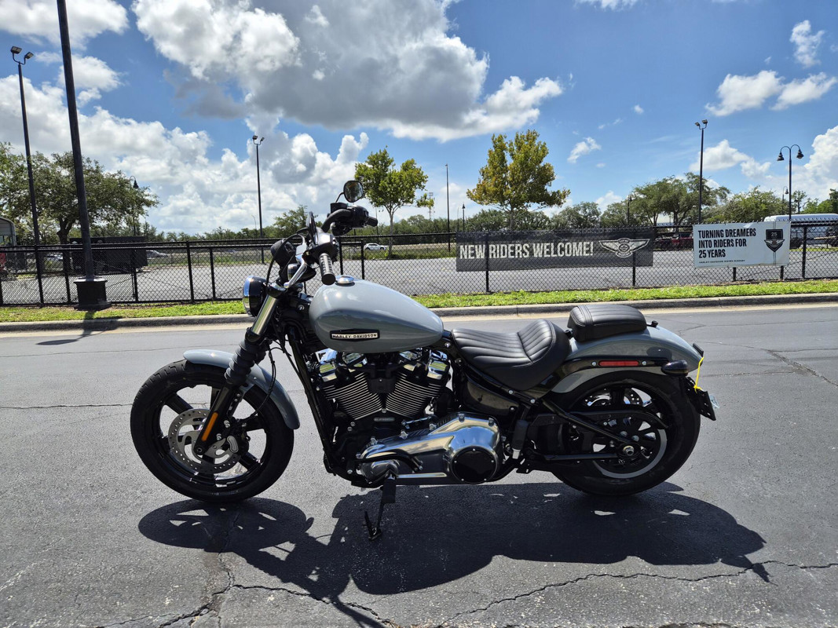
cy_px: 314
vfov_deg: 58.9
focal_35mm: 23
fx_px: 557
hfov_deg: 73.9
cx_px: 419
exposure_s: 1/6240
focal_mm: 5.4
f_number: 1.8
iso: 80
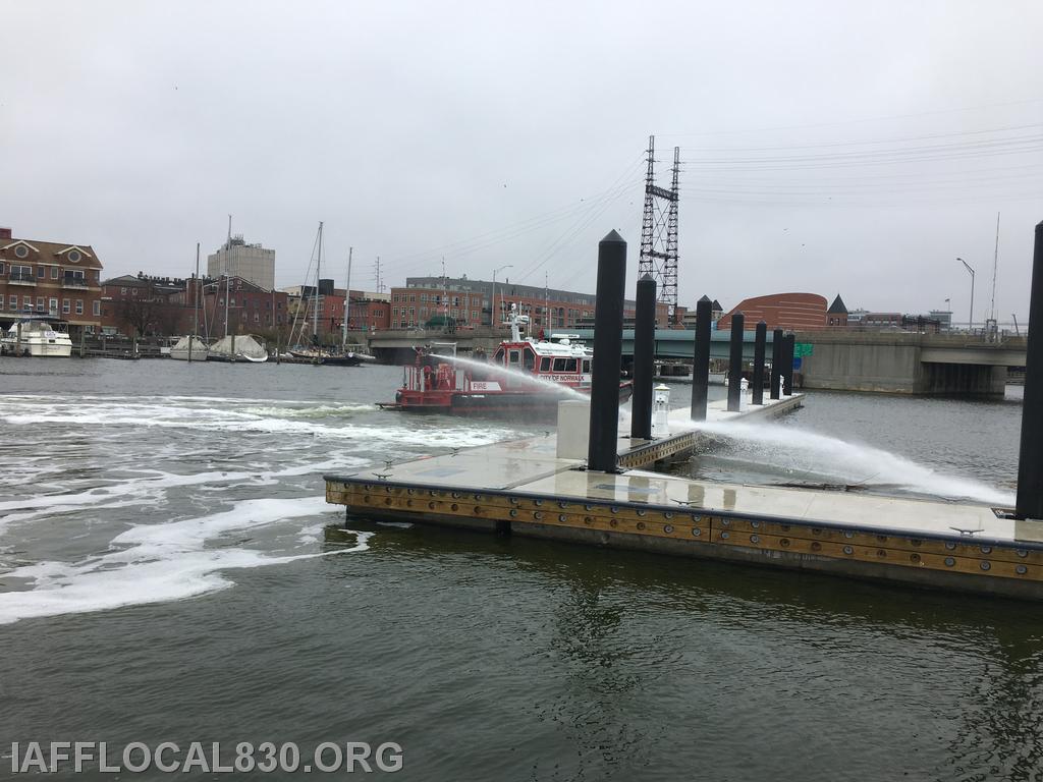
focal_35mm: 29
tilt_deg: -1.7
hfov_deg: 61.7
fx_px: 874
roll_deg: -3.5
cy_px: 391
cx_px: 522
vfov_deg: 48.2
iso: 25
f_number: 2.2
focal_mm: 4.15
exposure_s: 1/864
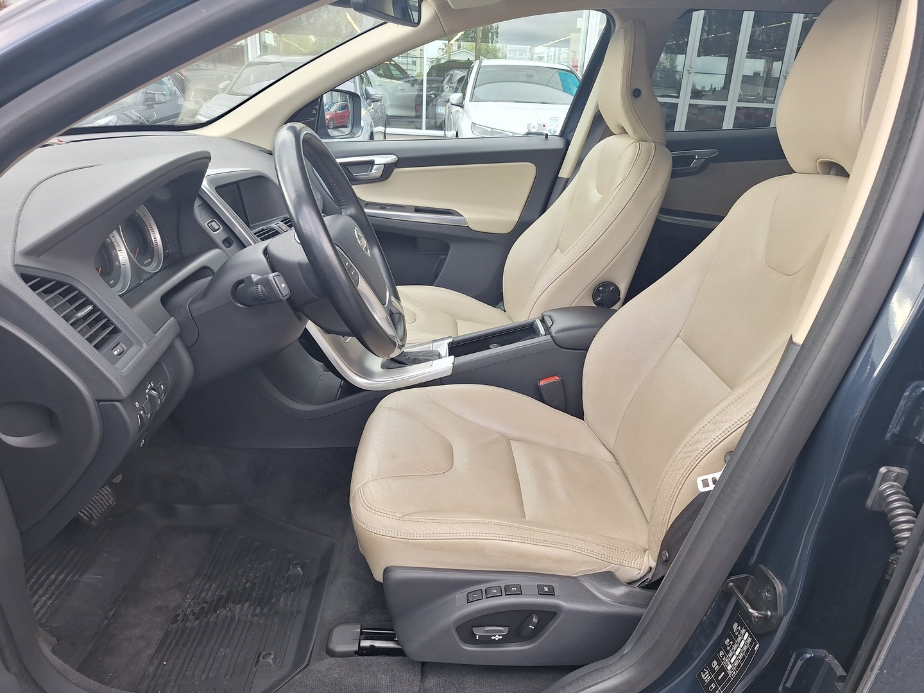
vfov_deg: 58.9
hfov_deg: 73.9
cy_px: 346
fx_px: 614
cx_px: 462
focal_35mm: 23
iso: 40
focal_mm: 5.54
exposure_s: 1/157
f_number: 1.8
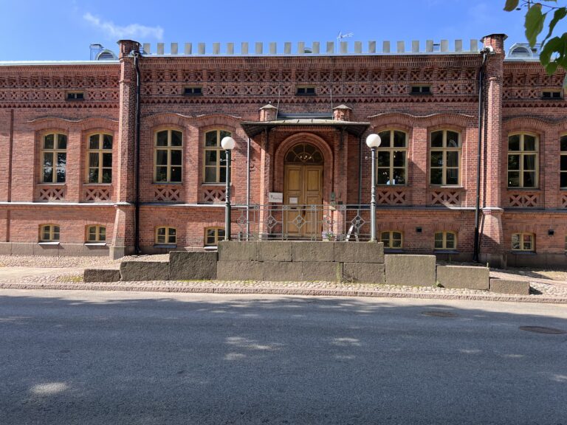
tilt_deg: +0.7
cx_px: 284
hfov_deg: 67.3
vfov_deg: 53.1
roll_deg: -0.7
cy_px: 212
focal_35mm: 26
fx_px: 426
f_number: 1.5
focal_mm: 5.7
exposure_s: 1/873
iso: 50
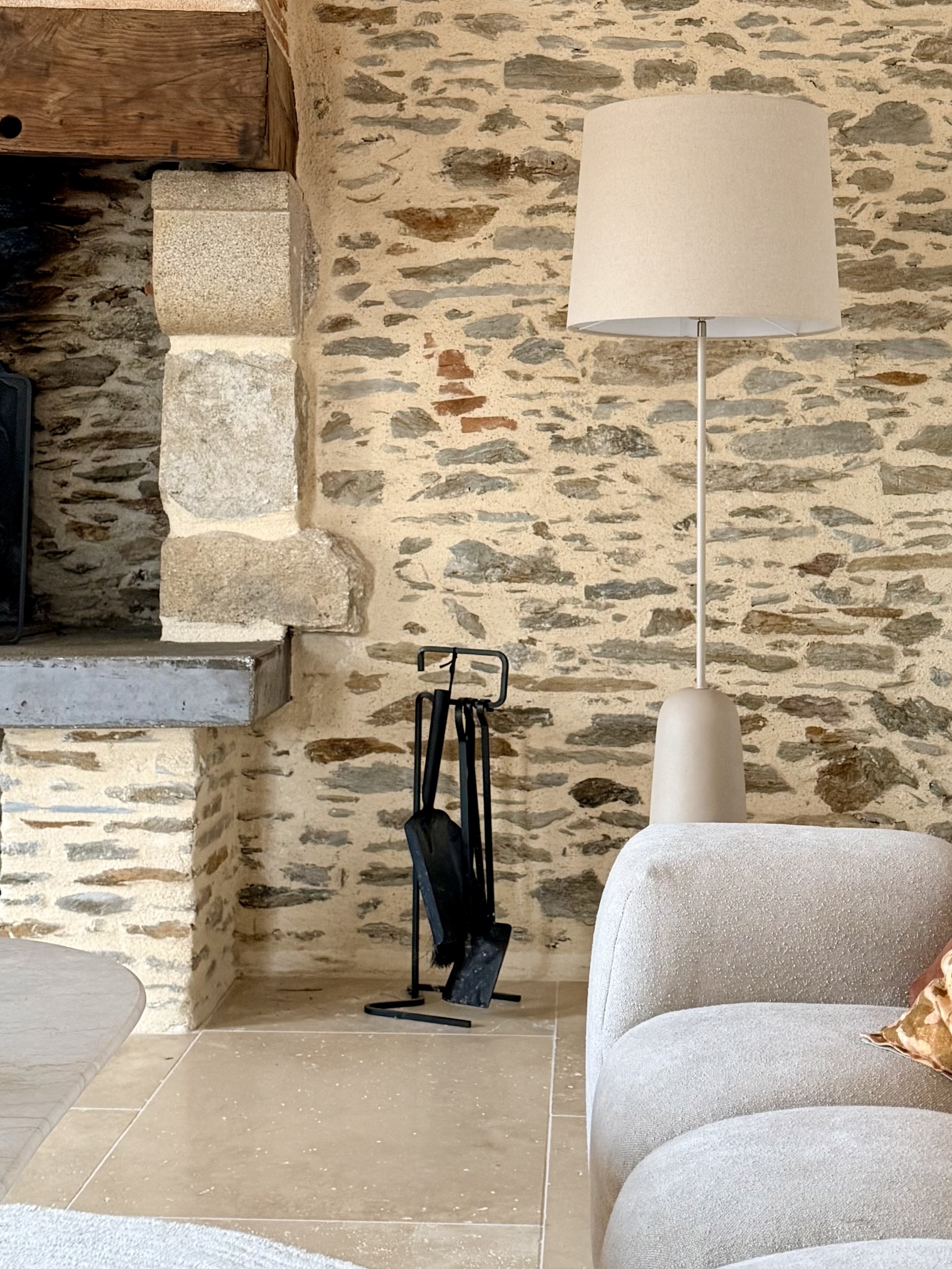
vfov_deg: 35.9
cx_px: 523
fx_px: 1943
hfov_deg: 27.5
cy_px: 453
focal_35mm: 53
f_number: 1.78
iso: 250
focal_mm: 6.76
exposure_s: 1/60
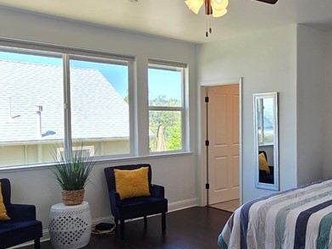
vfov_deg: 41.7
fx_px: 326
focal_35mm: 34
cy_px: 136
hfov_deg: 50.3
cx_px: 272
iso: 64
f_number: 2.2
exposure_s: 1/120
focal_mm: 2.2
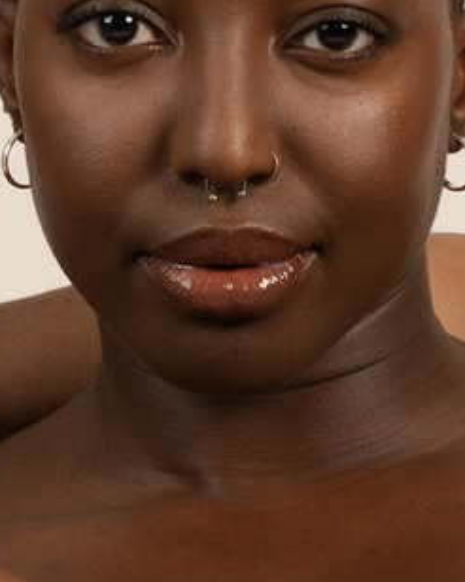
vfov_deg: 7.0
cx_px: 193
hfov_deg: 5.7
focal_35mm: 273
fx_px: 4701
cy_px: 857
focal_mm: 35
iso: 100
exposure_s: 1/250
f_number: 5.6
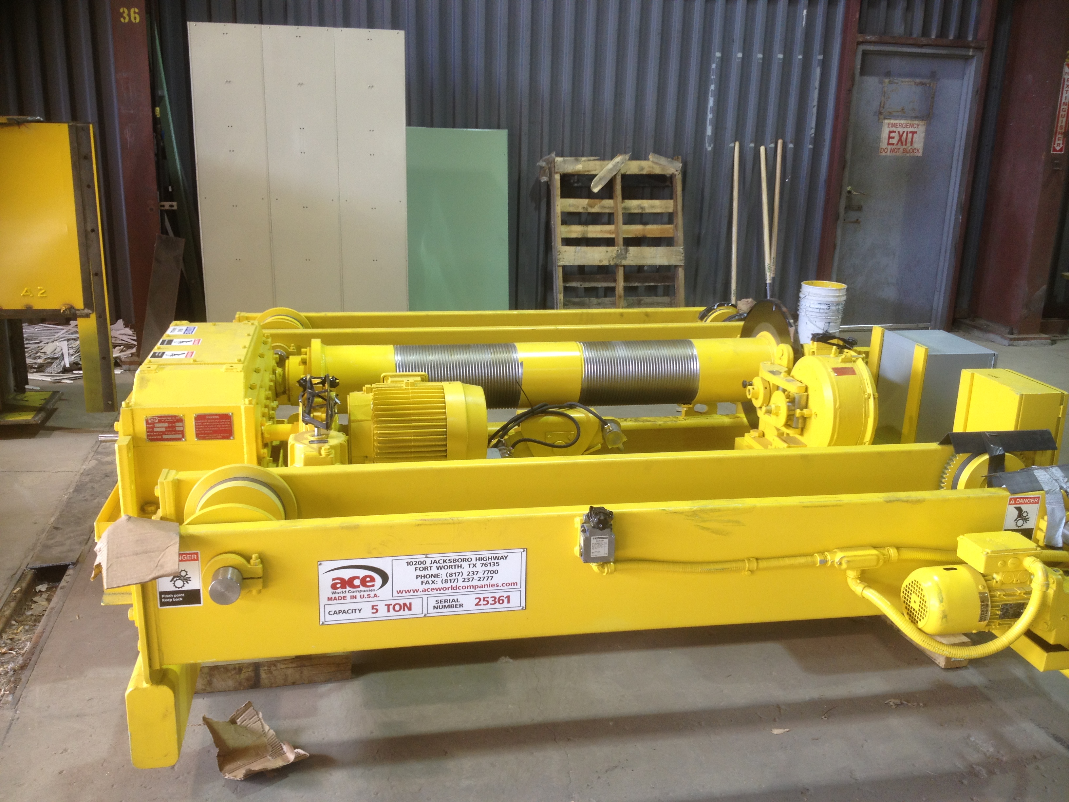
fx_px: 1081
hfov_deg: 52.6
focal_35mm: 35
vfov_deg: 40.7
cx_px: 534
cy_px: 401
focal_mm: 4.28
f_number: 2.4
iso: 64
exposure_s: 1/30
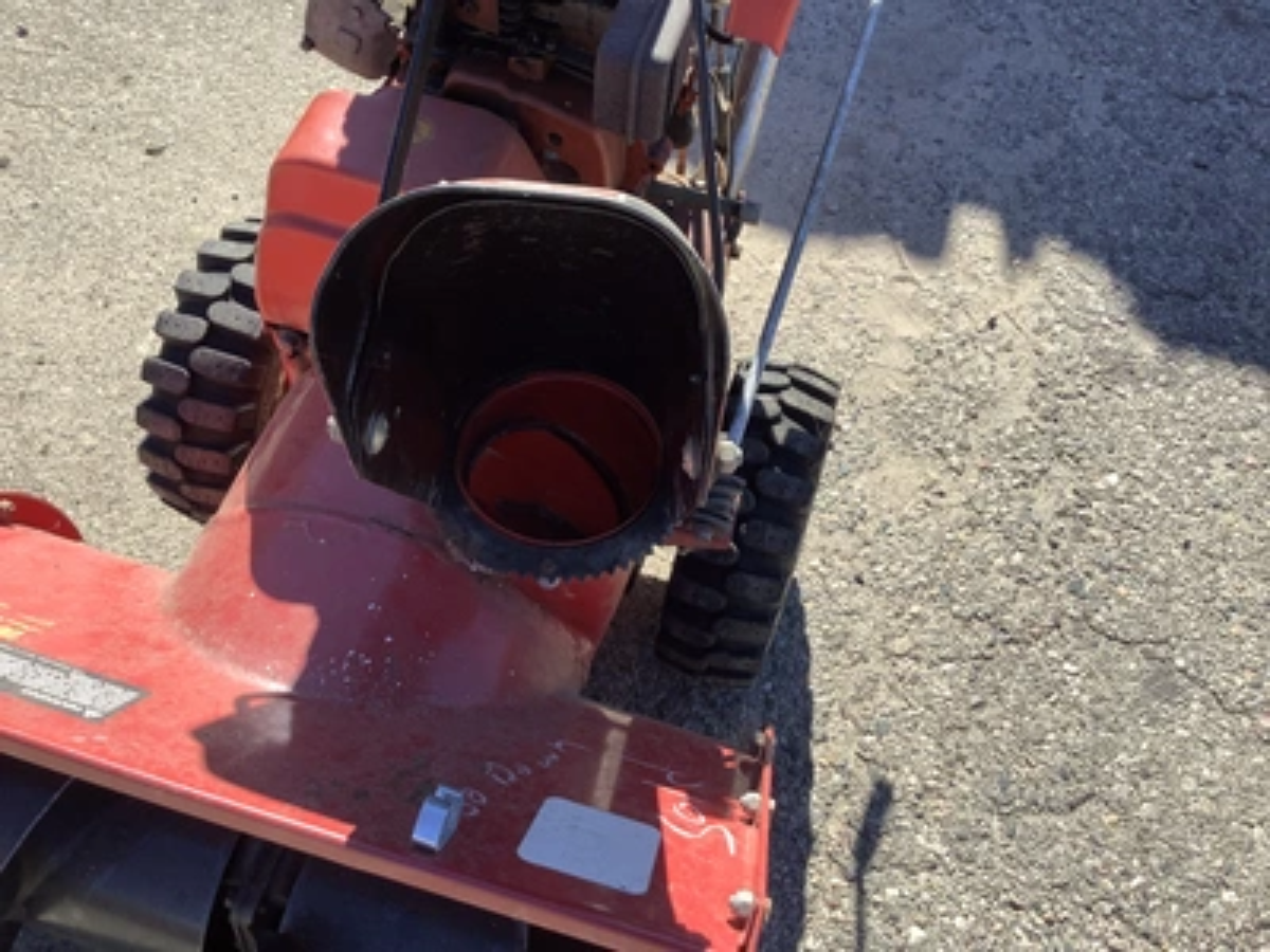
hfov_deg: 58.4
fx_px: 1137
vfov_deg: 45.4
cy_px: 476
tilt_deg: -60.3
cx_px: 635
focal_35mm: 31
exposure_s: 1/547
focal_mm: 3.3
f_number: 2.4
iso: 25
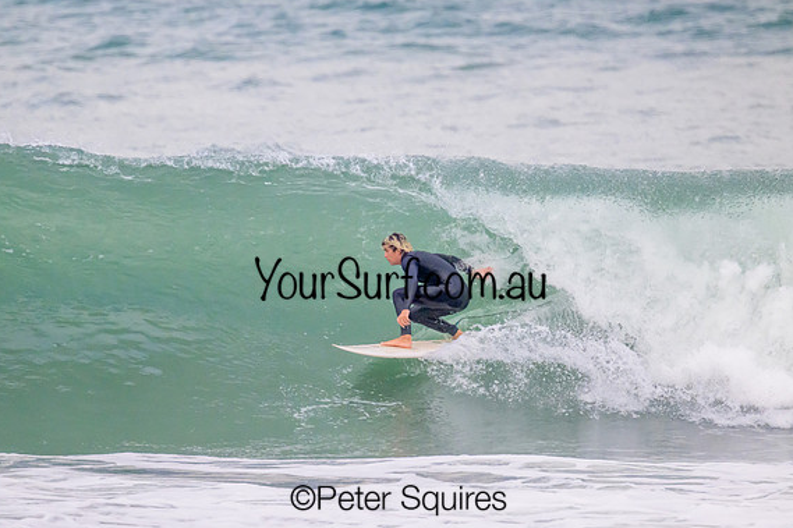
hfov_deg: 2.4
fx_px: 18761
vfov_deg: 1.6
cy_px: 267
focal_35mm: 852
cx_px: 399
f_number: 11
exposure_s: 1/2000
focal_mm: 800
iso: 4500
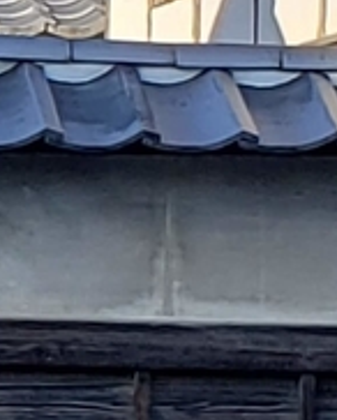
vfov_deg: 11.5
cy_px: 245
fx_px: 2079
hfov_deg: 7.9
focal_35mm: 167
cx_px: -699
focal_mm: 4.3
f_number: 2.4
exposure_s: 1/627
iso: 50
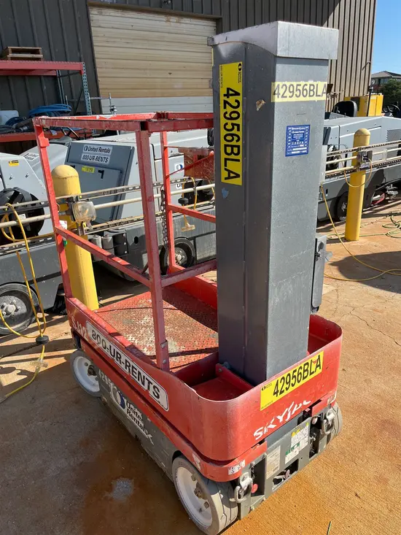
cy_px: 268
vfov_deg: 67.3
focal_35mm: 26
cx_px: 200
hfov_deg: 53.1
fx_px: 401
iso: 50
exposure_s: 1/1992
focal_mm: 5.1
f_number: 1.6
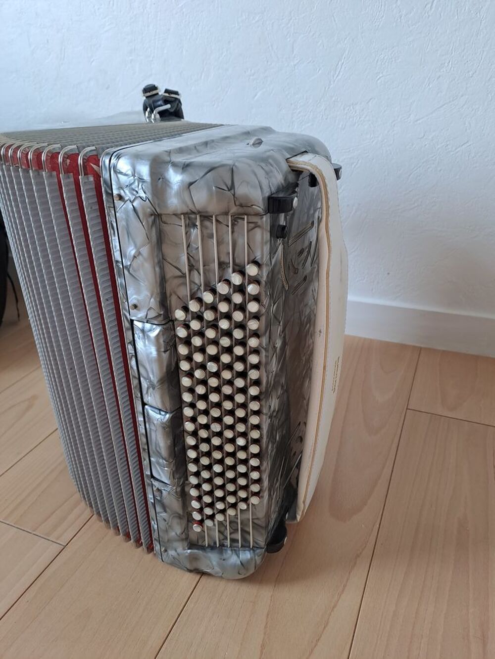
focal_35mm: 25
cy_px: 330
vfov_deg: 69.4
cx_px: 248
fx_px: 477
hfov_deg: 54.9
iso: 100
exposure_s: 1/50
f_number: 1.8
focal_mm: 4.65
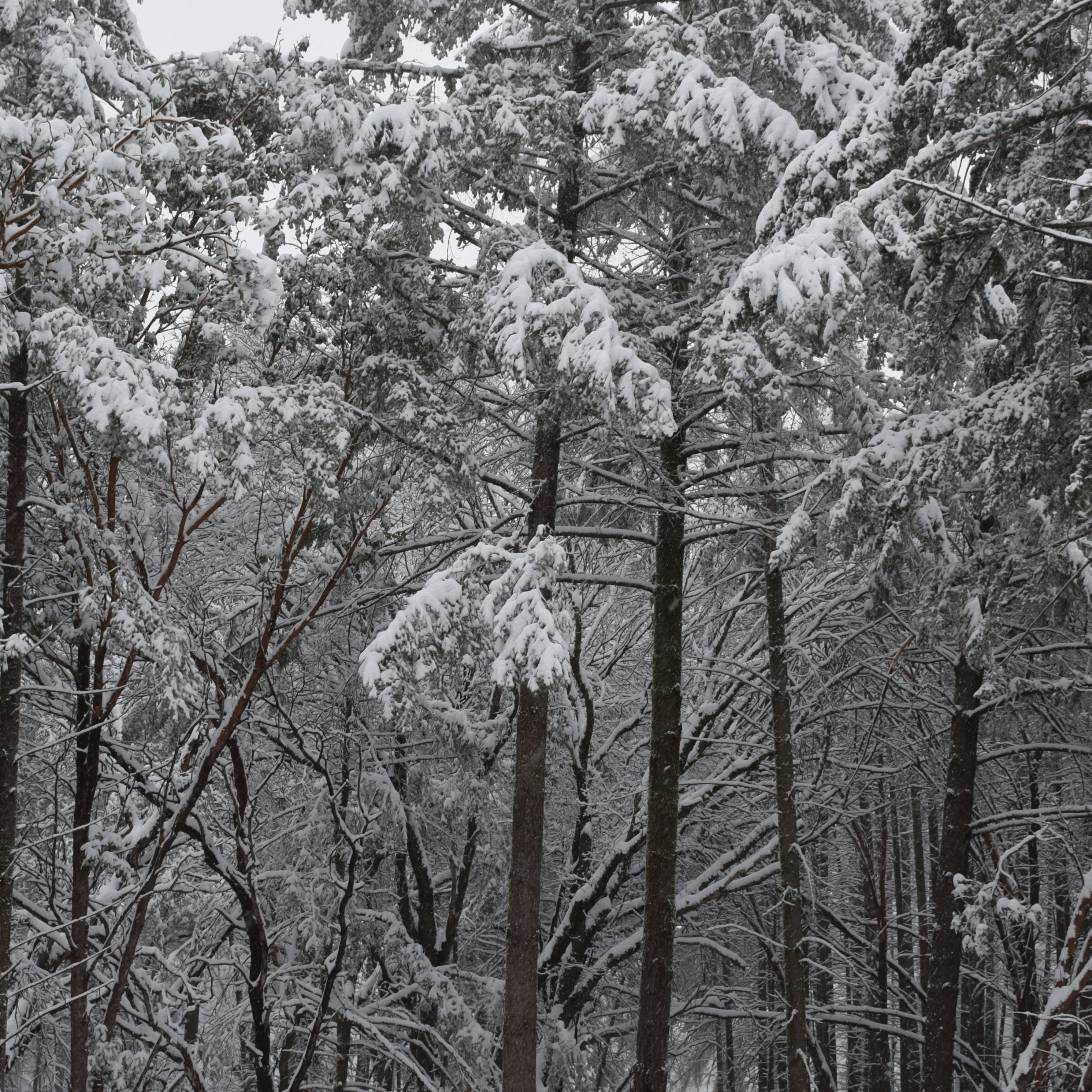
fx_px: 1922
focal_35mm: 54
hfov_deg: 31.7
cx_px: 516
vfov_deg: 31.7
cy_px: 549
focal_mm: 21
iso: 400
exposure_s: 1/125
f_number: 5.6
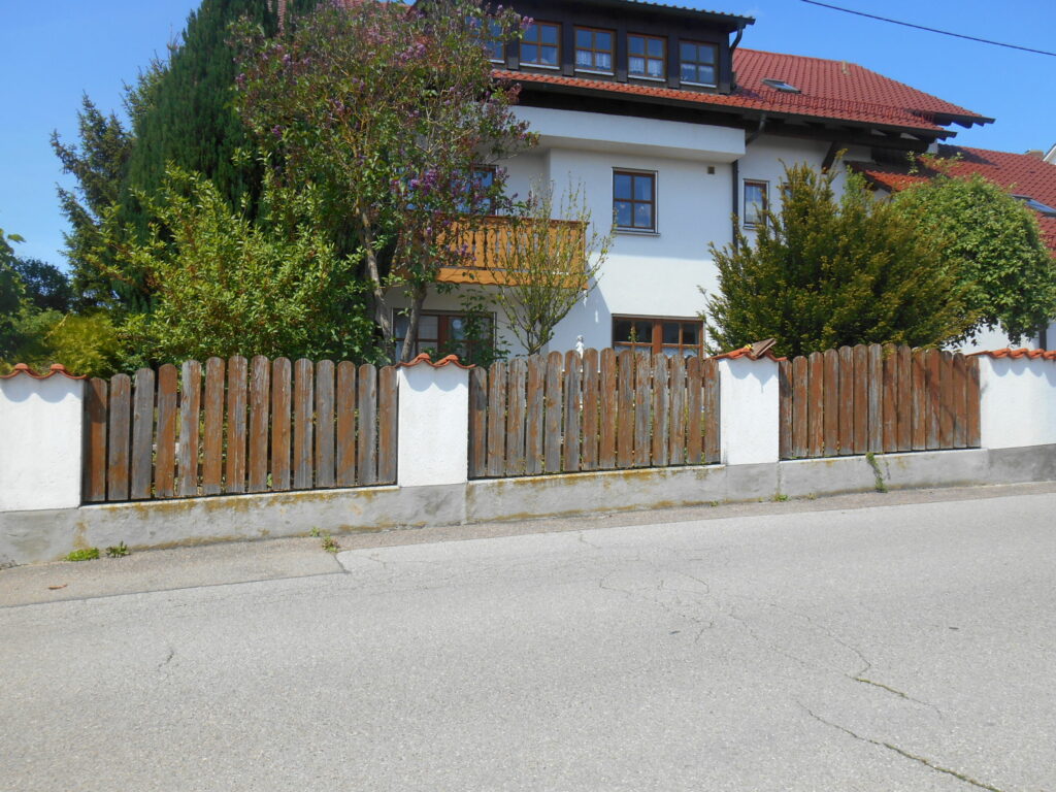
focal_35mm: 31
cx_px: 528
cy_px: 396
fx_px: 946
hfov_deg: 58.4
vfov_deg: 45.4
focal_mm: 5.5
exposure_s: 1/640
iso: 80
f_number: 3.6
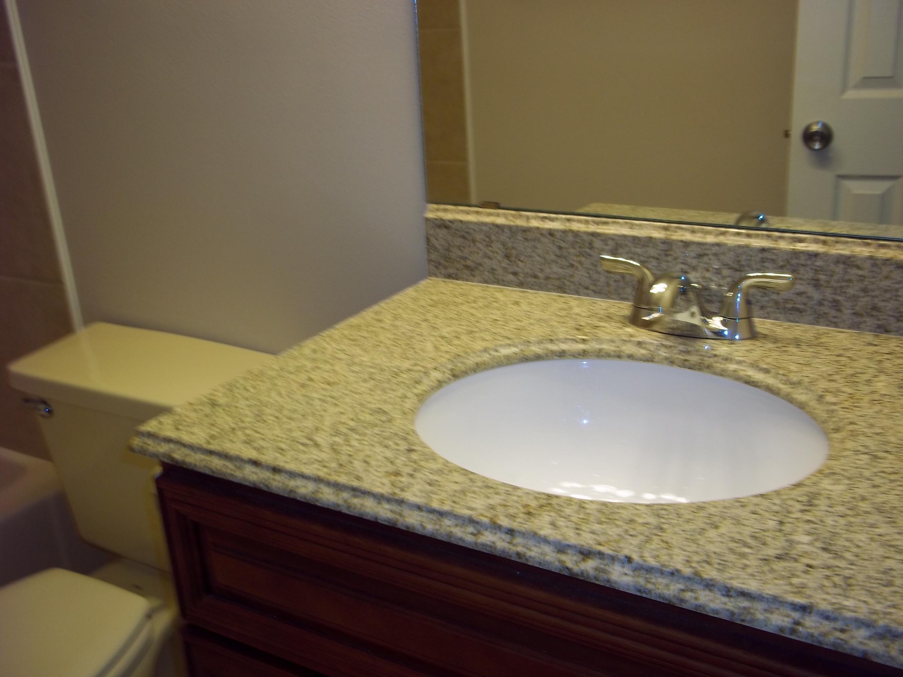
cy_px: 338
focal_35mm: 36
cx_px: 452
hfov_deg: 51.4
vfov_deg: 39.7
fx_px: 939
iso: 80
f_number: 3.1
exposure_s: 1/30
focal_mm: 6.5
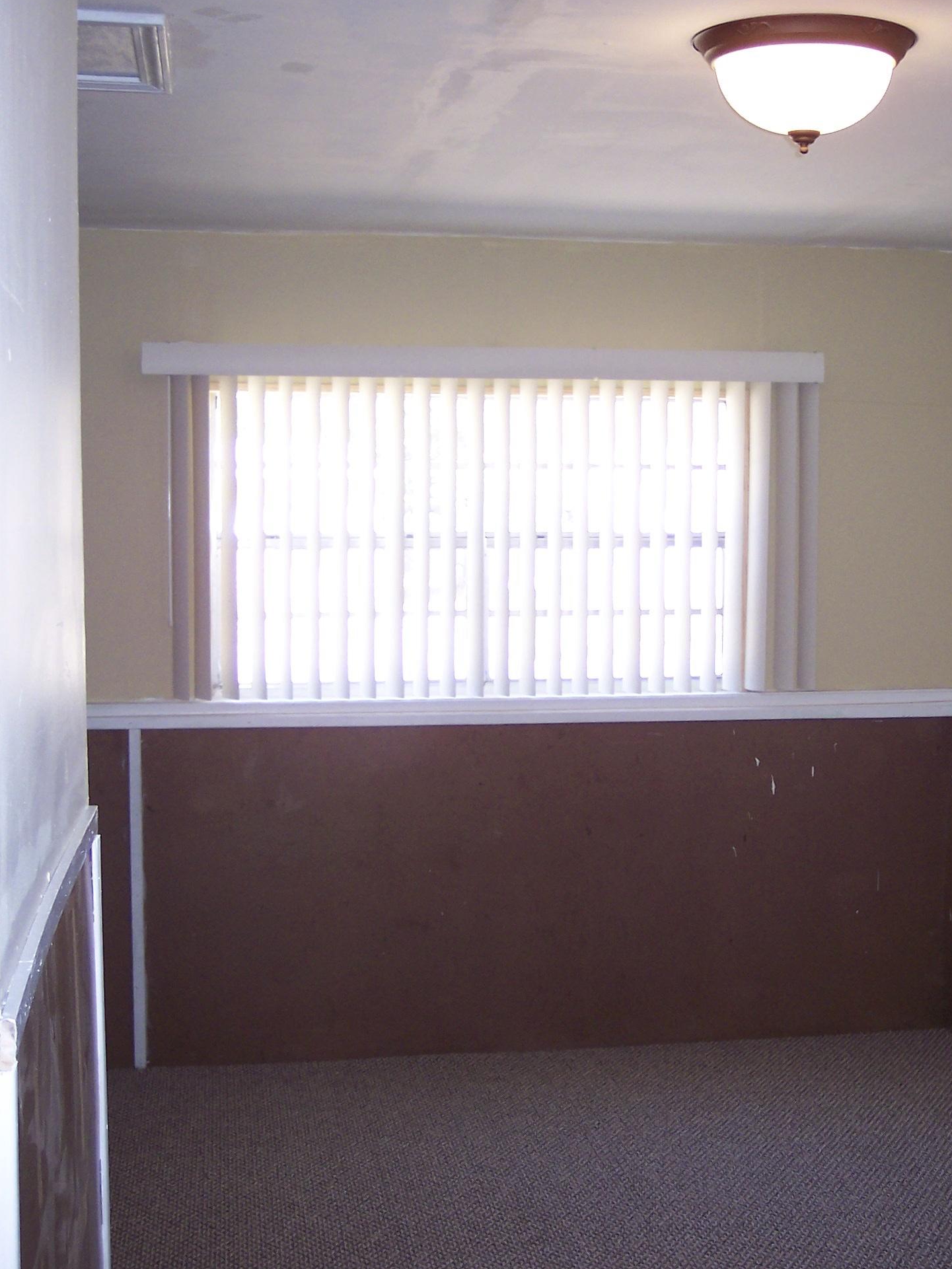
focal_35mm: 51
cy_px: 632
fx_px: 1870
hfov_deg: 28.3
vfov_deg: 37.5
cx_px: 650
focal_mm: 8
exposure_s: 1/45
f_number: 2.8
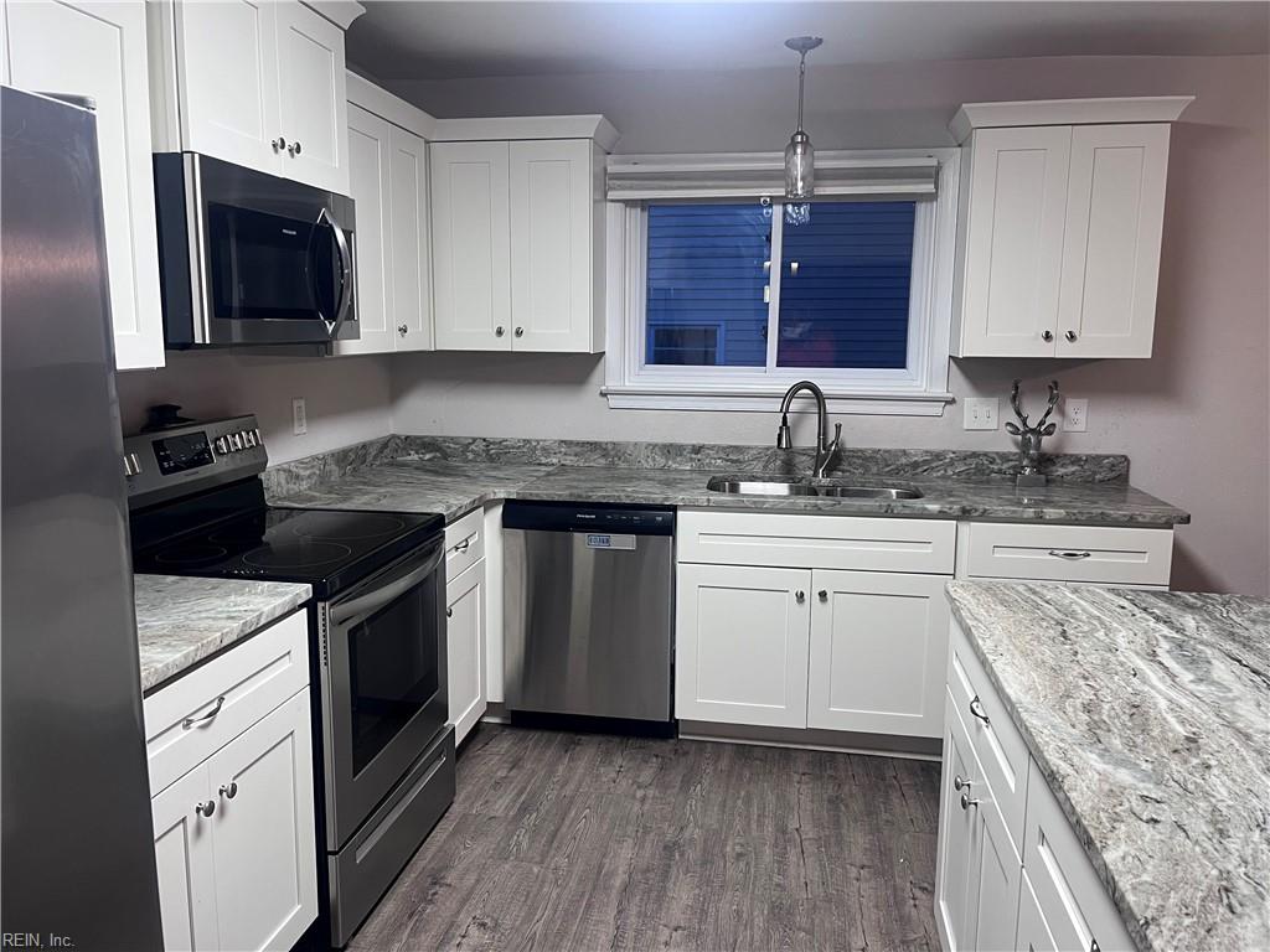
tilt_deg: -8.4
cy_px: 476
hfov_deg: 67.3
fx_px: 954
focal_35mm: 26
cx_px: 635
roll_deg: -0.4
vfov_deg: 53.1
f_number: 1.6
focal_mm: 5.1
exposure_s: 1/60
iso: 80
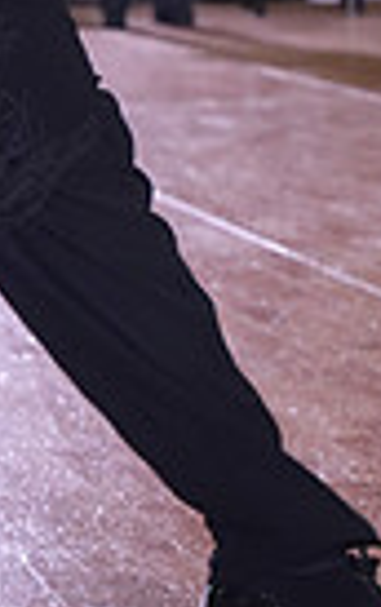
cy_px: -186
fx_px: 3644
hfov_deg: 5.9
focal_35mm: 220
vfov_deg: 9.4
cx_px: -264
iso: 1600
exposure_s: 1/500
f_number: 4
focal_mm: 51
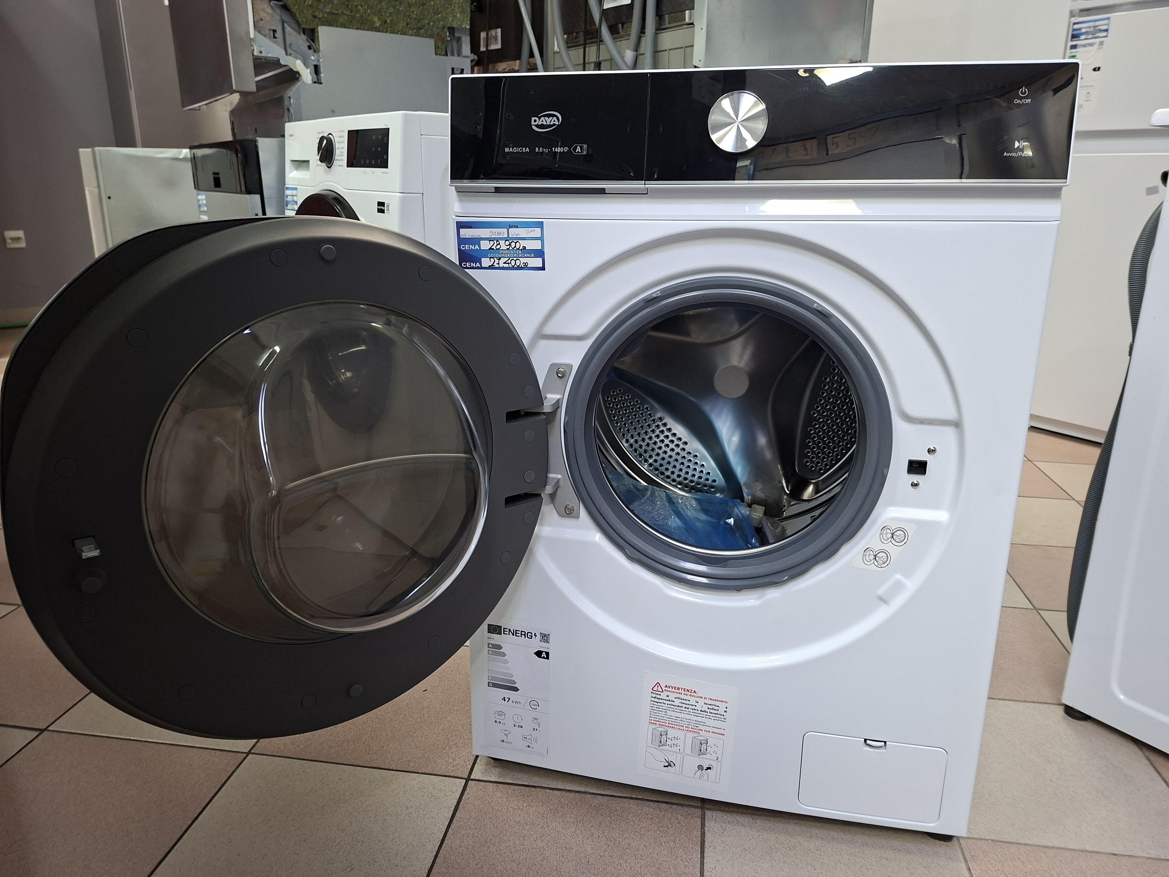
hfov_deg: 73.9
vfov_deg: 58.9
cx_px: 584
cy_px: 438
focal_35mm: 23
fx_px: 777
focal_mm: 5.54
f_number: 1.8
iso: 250
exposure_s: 1/33
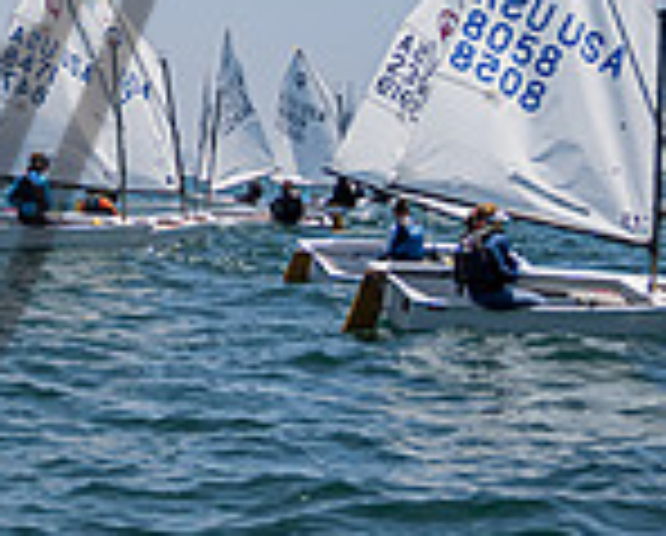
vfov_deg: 11.7
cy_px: 13
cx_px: -419
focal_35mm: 131
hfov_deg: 13.6
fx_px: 2587
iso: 500
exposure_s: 1/6400
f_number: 4
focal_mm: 28
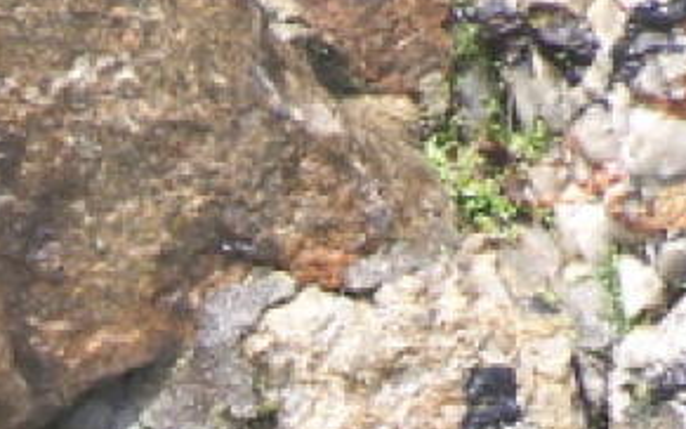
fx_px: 17559
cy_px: 996
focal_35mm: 939
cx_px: -163
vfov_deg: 1.4
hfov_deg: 2.2
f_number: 3.2
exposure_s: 1/320
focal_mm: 31.3
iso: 80
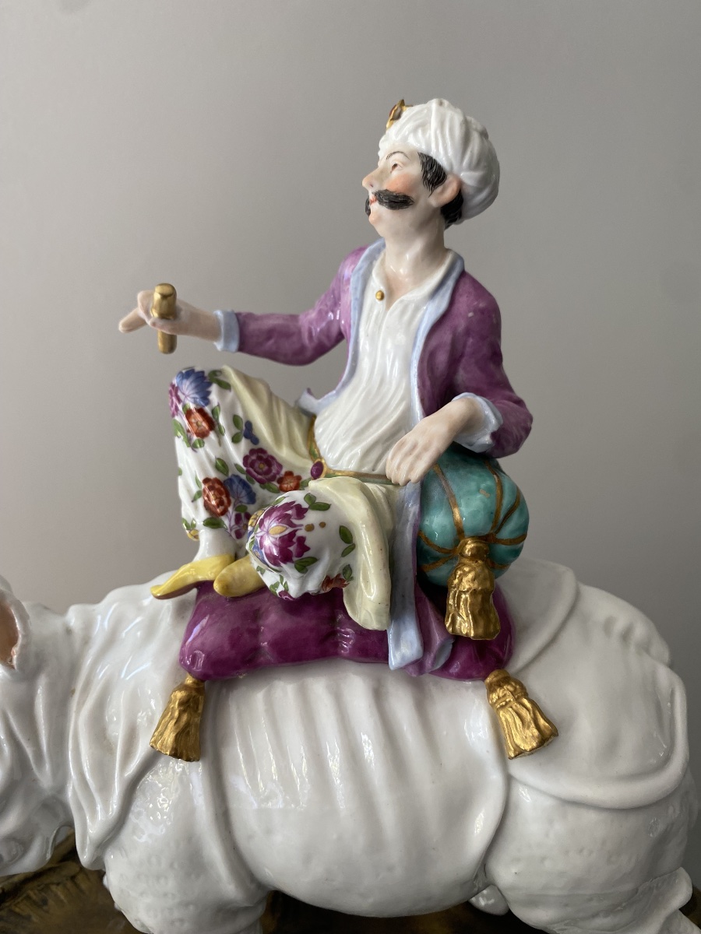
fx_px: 702
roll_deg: -0.3
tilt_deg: -16.0
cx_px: 350
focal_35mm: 26
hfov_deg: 53.1
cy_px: 467
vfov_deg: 67.3
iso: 125
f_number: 1.8
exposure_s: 1/121
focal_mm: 4.25
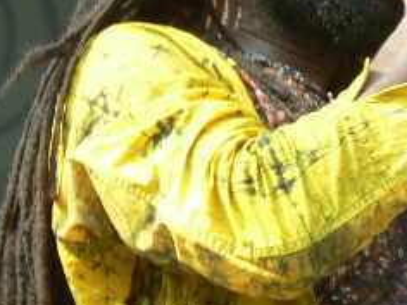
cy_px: -69
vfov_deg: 4.1
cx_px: 483
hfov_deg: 5.4
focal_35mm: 363
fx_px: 4268
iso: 64
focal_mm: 24.6
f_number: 3.2
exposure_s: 1/60
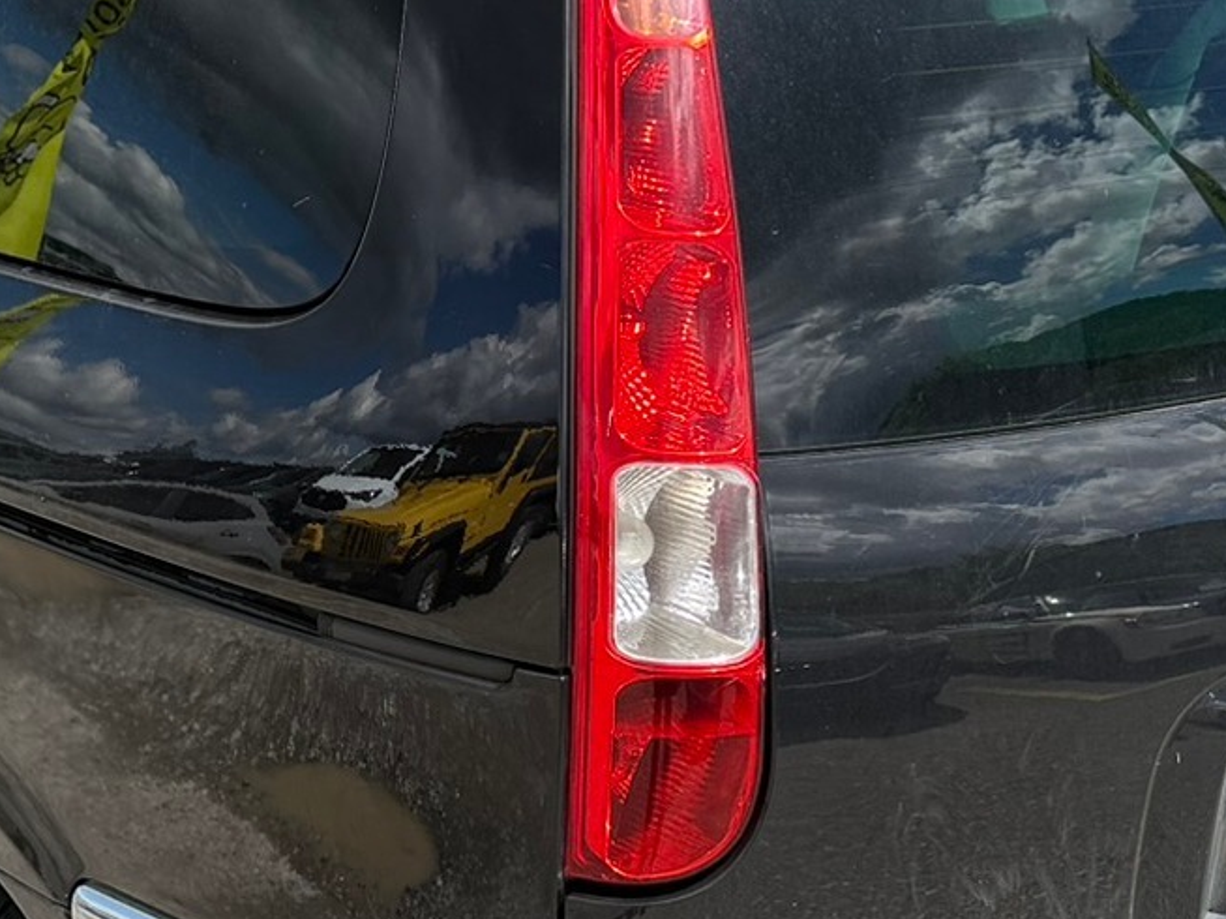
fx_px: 2620
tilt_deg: -14.4
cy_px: 426
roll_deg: -1.3
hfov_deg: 26.1
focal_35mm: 74
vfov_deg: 19.9
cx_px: 381
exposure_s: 1/3953
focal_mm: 6.76
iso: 100
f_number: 1.78
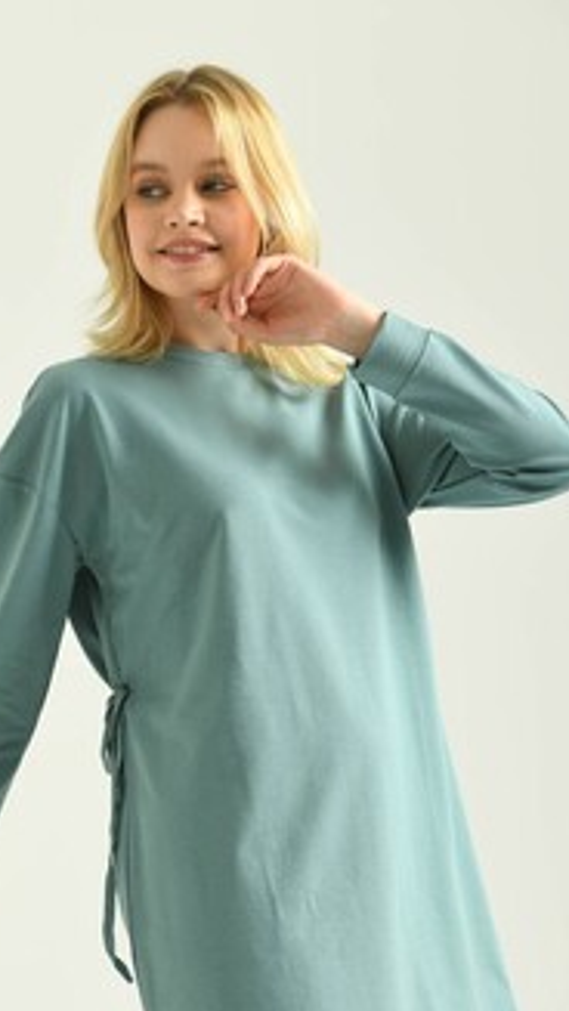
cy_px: 761
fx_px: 3245
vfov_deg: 17.6
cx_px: 111
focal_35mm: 121
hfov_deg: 10.0
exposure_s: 1/160
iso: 125
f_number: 5.6
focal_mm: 70
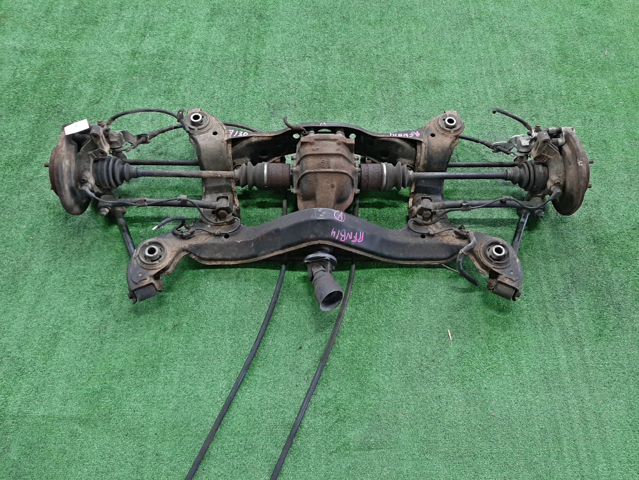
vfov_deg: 53.1
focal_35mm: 26
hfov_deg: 67.3
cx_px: 320
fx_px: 480
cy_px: 240
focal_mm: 3.93
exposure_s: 1/50
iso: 201
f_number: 1.7
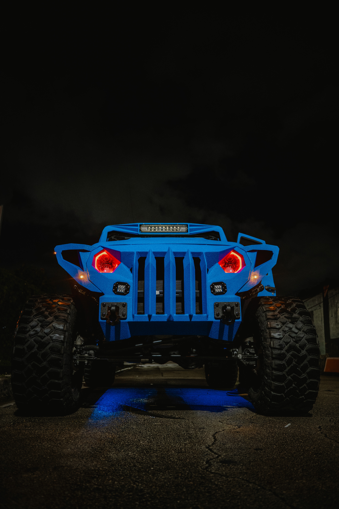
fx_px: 395
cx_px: 170
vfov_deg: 65.5
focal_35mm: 28
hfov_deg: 46.4
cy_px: 254
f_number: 2.8
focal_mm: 28
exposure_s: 1/80
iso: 2000
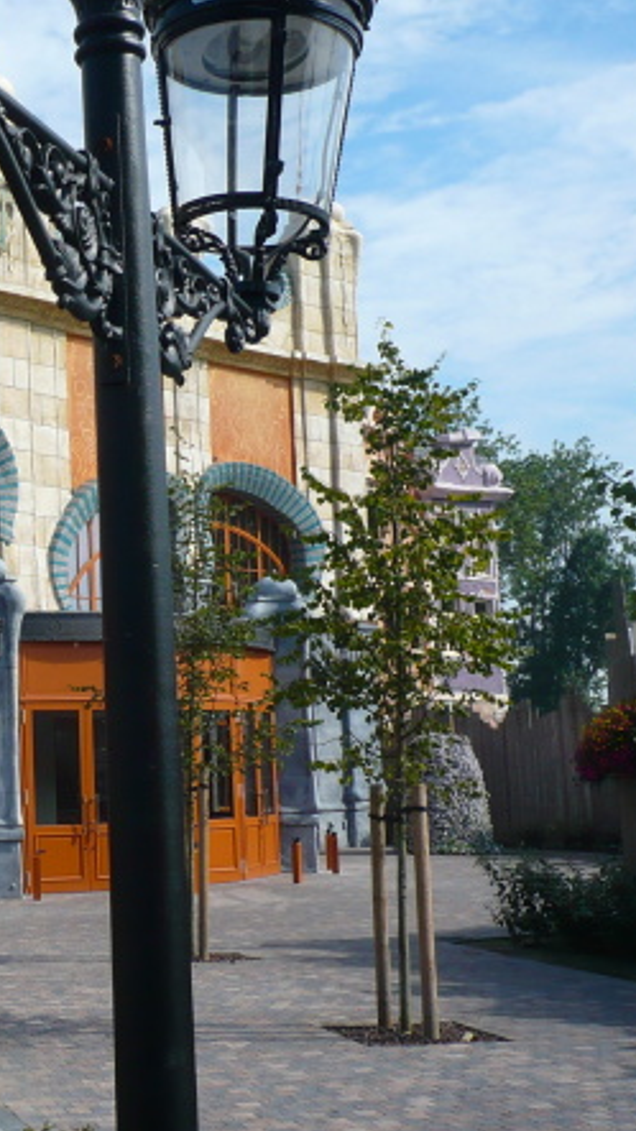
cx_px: -112
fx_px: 1770
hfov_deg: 19.3
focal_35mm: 59
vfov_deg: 35.5
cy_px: 564
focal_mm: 5.8
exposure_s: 1/250
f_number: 8
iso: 100
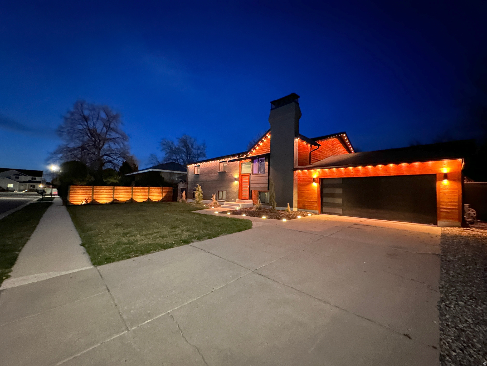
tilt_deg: +3.0
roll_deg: -1.9
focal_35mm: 14
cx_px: 244
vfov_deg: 85.7
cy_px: 183
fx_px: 197
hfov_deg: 102.1
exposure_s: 1/8
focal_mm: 2.22
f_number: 2.2
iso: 2000
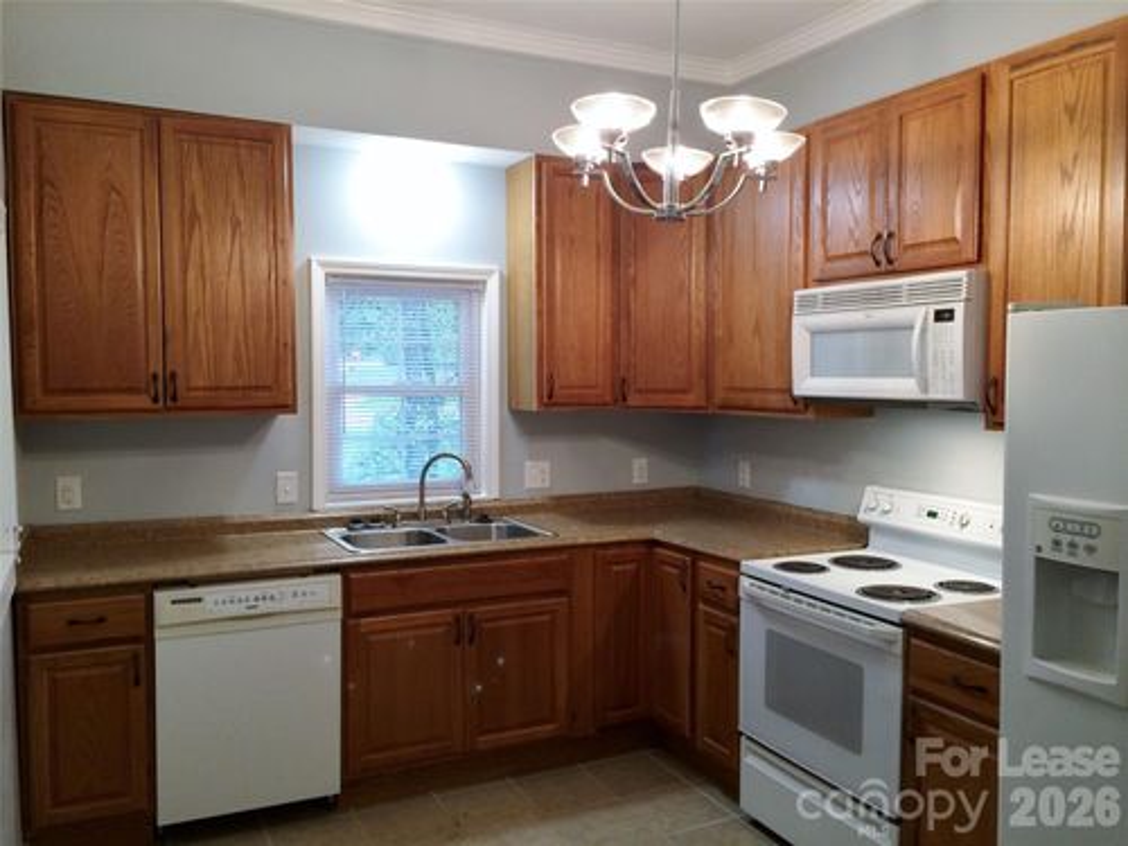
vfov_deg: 46.8
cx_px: 564
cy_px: 423
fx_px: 978
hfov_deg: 60.0
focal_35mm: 30
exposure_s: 1/30
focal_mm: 4.12
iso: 100
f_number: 2.2
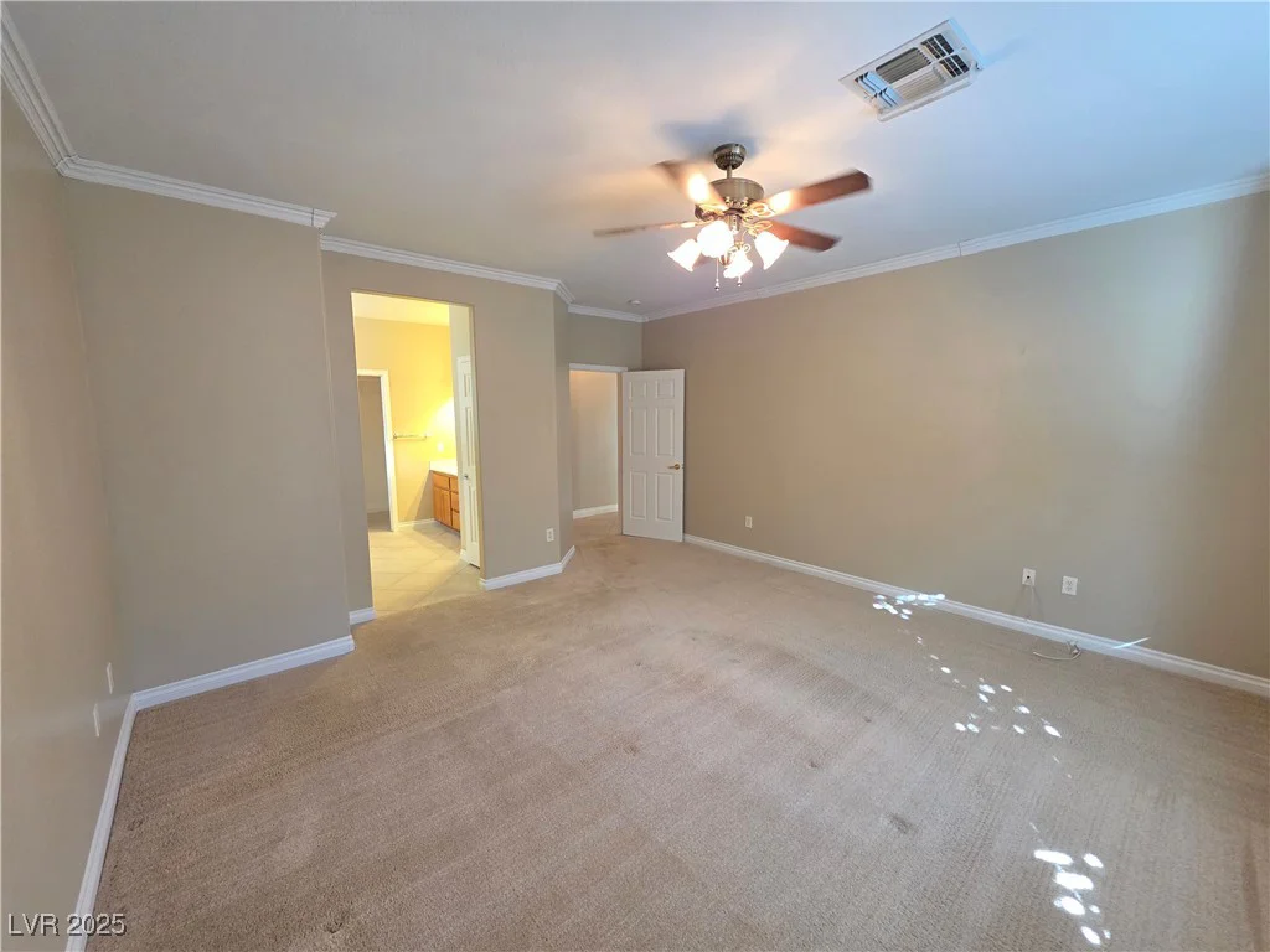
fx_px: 477
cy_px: 476
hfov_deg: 106.2
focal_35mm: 13
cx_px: 635
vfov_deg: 89.9
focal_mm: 2.2
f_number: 1.9
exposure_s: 1/60
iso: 320
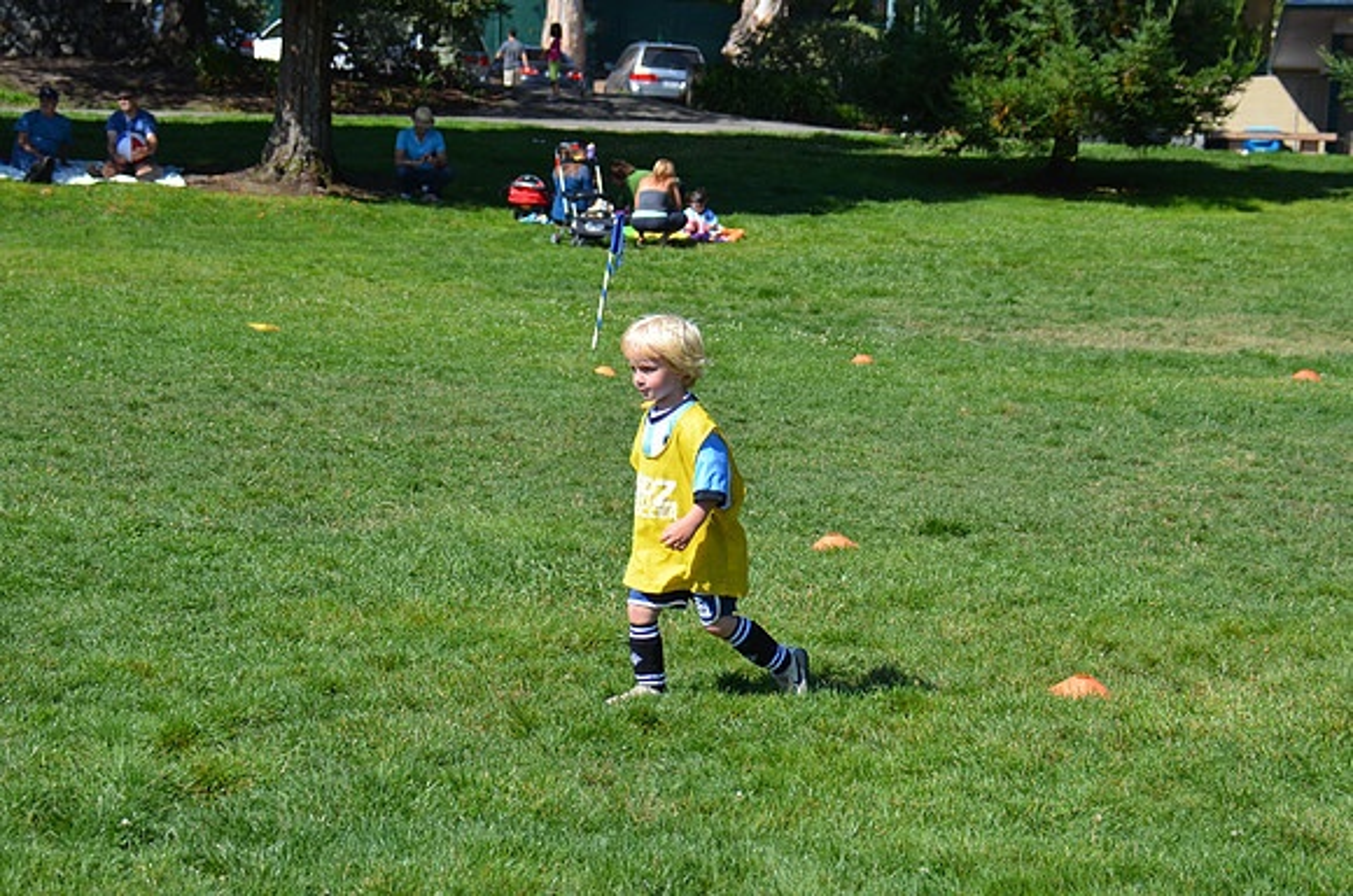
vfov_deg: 13.4
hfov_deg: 20.1
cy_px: 448
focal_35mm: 102
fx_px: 3825
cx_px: 676
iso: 400
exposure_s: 1/1600
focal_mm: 68
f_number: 5.6
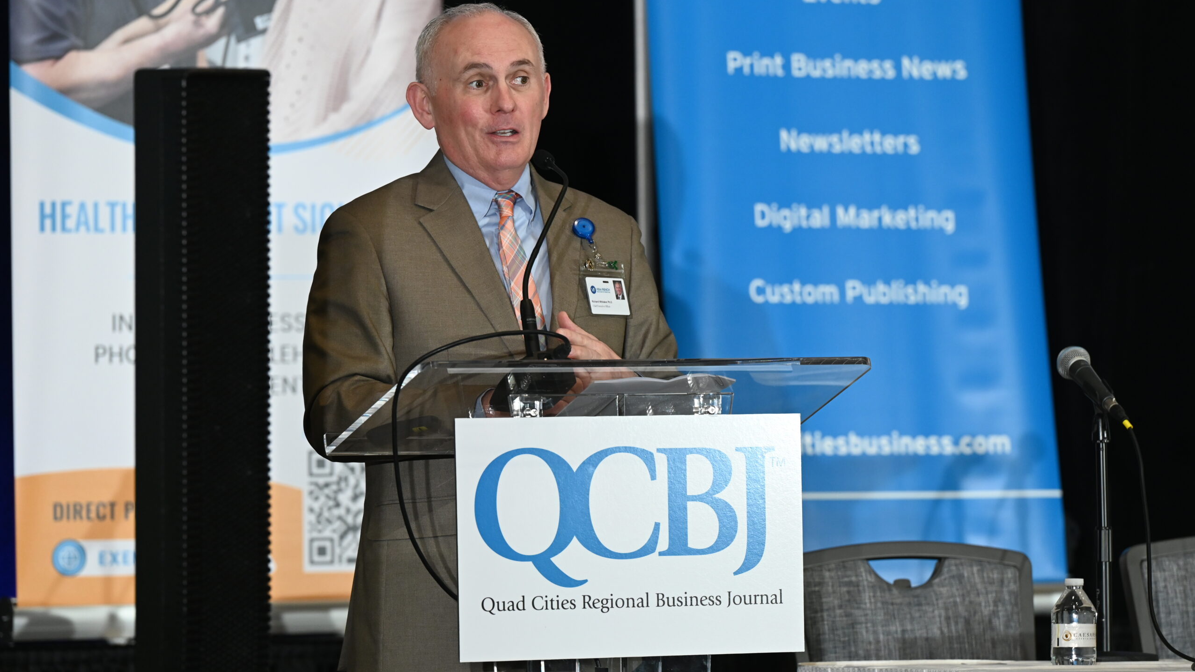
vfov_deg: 5.8
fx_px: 6655
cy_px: 359
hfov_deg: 10.3
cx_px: 599
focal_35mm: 210
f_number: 4.5
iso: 2200
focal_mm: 200
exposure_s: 1/250
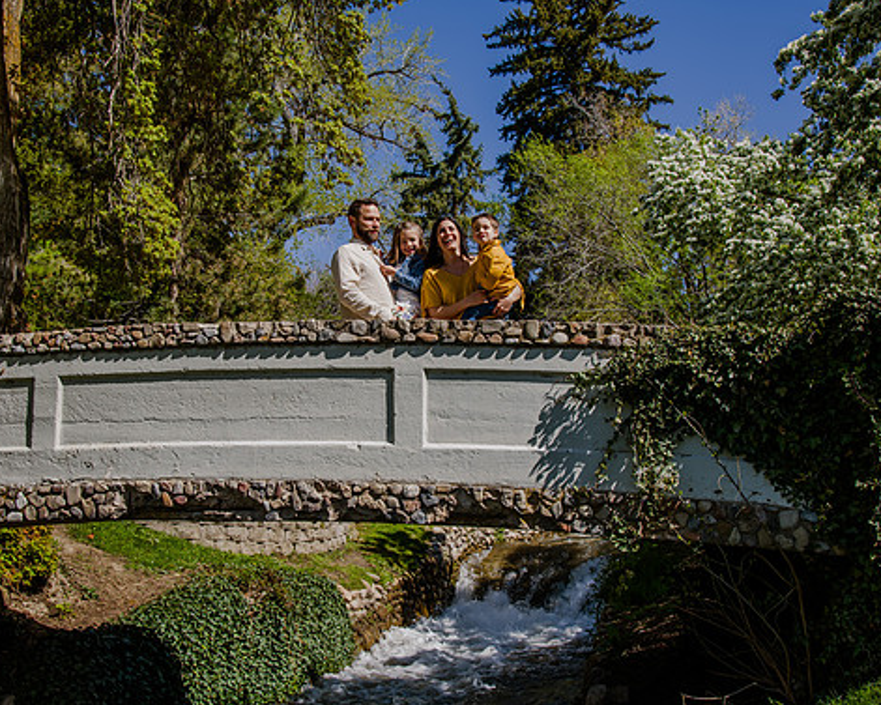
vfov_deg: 39.2
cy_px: 354
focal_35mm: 38
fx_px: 991
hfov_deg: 47.9
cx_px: 395
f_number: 10
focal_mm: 32
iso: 200
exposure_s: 1/160
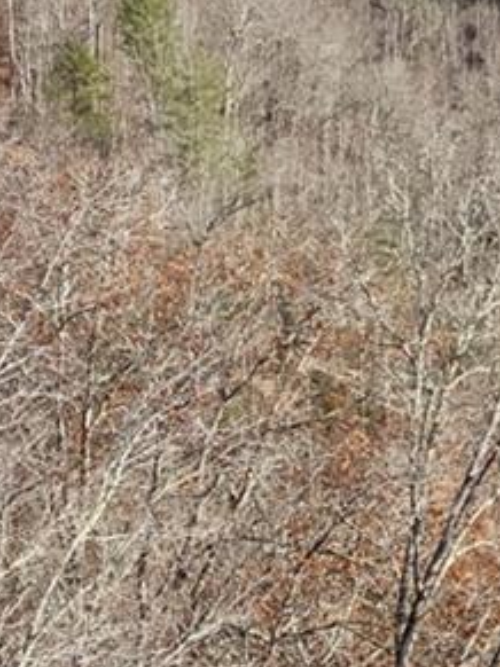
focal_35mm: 149
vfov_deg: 13.2
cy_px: 123
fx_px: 2872
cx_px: 865
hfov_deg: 9.5
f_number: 2.8
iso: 100
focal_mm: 8.38
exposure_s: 1/2000
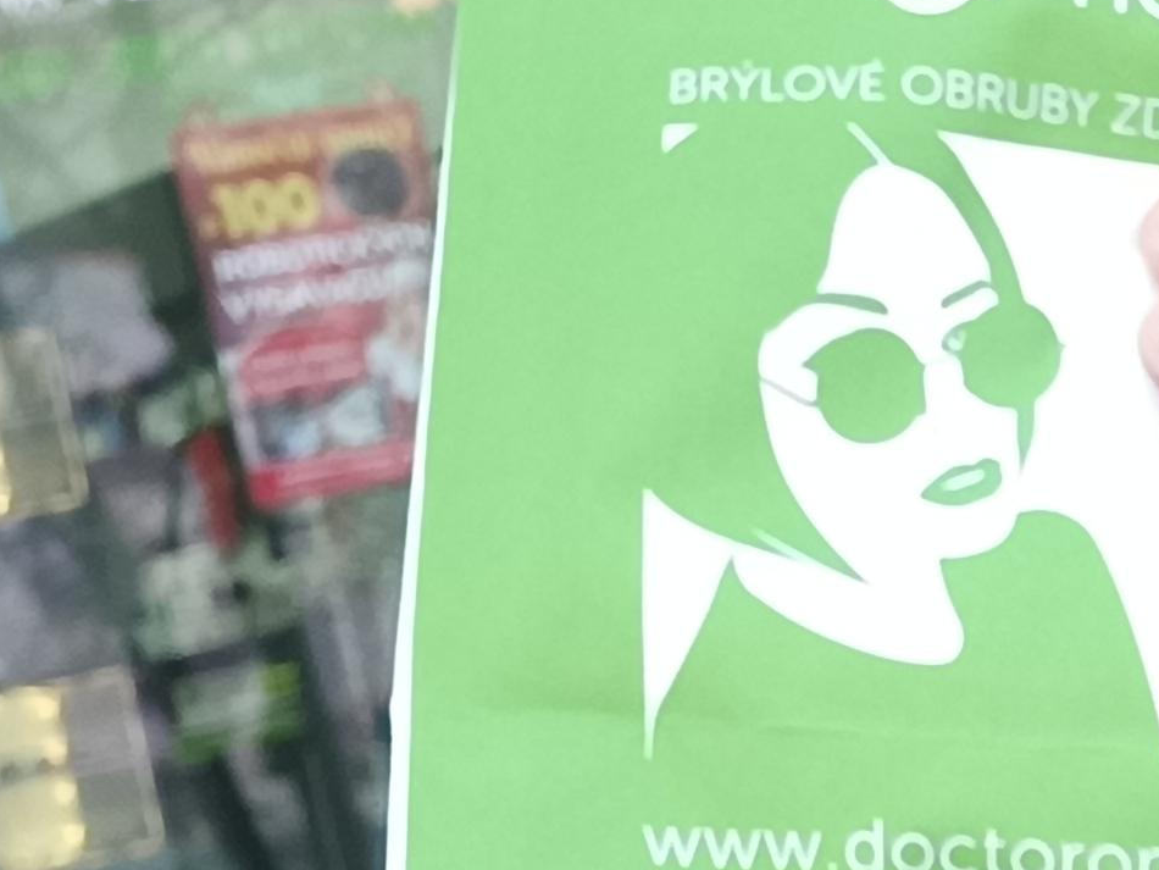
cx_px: -101
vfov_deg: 11.5
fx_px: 4186
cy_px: -311
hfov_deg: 15.4
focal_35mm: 125
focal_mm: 3.82
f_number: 2
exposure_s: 1/100
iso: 271
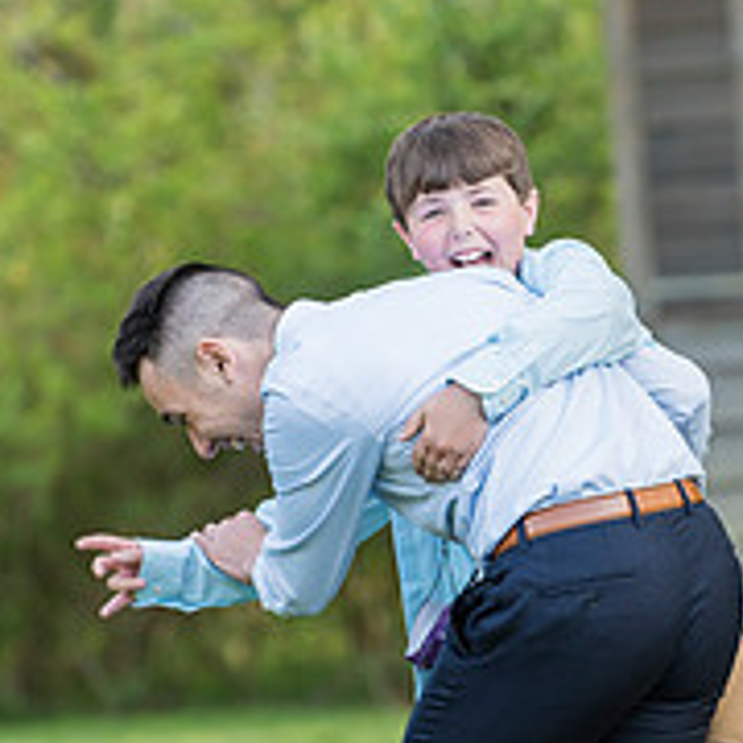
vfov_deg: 4.1
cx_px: 524
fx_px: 10296
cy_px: 413
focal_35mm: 424
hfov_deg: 4.1
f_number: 4
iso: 500
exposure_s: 1/320
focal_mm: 200
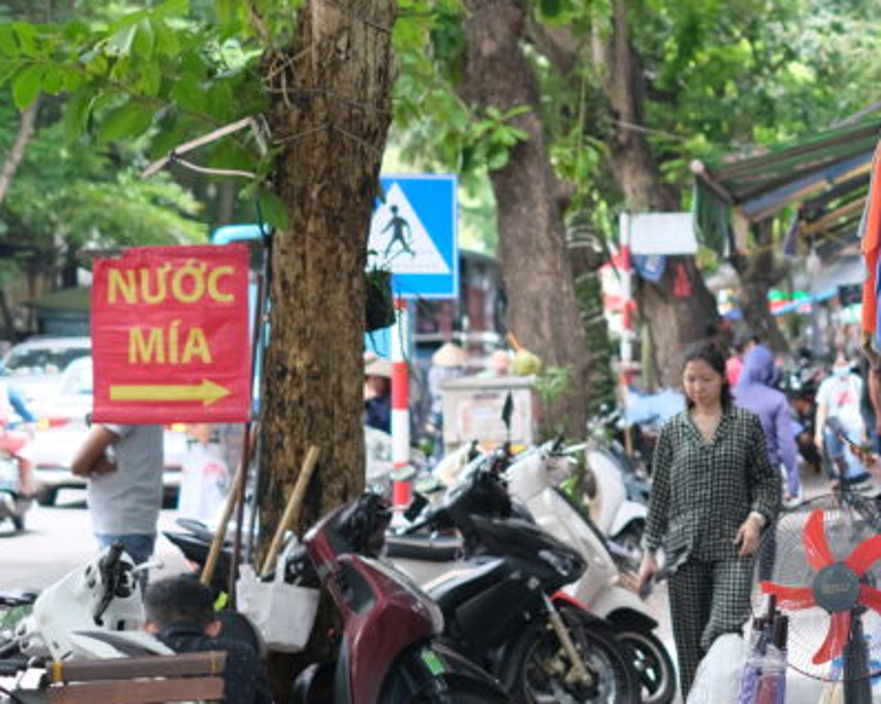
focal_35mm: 128
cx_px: 1102
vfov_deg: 12.0
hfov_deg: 14.5
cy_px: 373
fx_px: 3336
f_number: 2
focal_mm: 35
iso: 320
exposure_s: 1/170
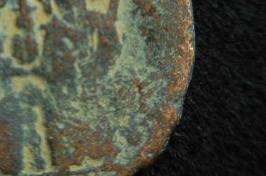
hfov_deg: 16.7
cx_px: 54
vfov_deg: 11.2
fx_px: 900
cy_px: 41
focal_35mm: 122
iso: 560
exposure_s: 1/30
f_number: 5.6
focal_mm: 50
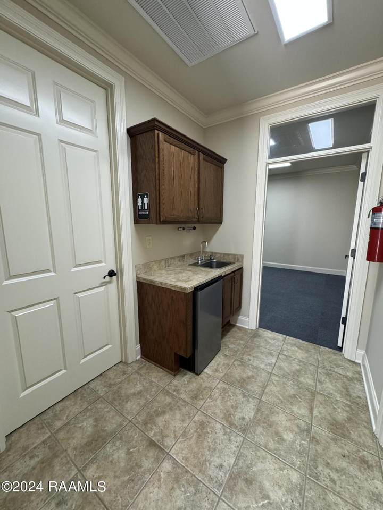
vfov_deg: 102.1
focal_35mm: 14
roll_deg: -0.8
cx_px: 192
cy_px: 255
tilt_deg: -9.2
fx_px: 207
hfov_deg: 85.7
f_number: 2.2
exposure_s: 1/120
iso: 320
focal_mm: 2.22
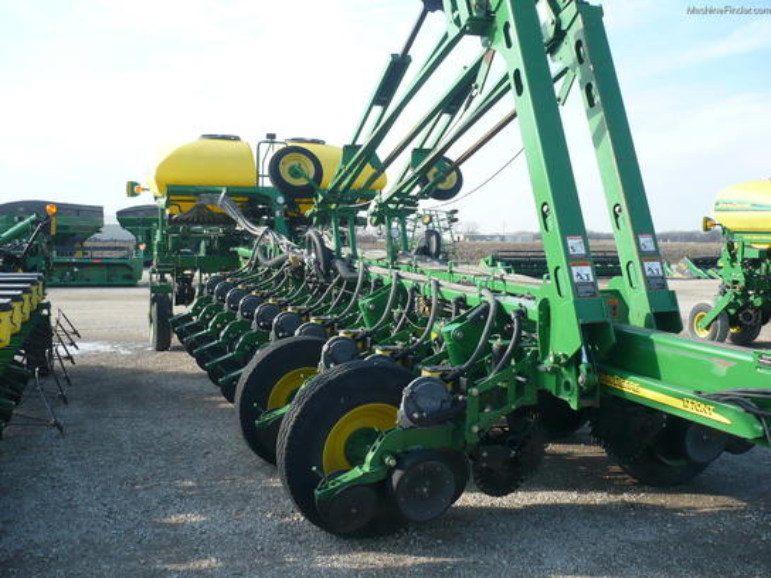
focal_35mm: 35
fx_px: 780
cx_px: 386
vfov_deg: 40.7
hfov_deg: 52.6
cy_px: 289
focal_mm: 5.8
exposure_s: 1/500
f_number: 2.8
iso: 100
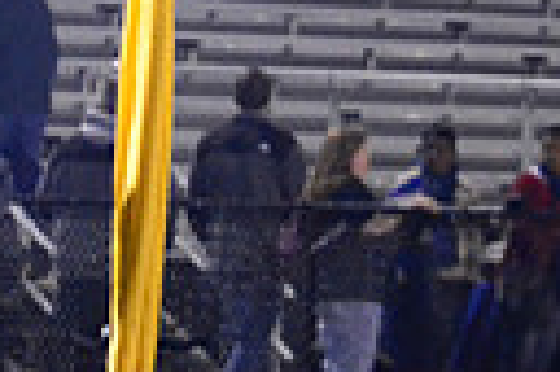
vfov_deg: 1.0
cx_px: -573
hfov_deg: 1.5
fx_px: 21097
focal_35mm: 1358
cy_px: 429
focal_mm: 200
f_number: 4
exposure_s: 1/250
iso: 6400
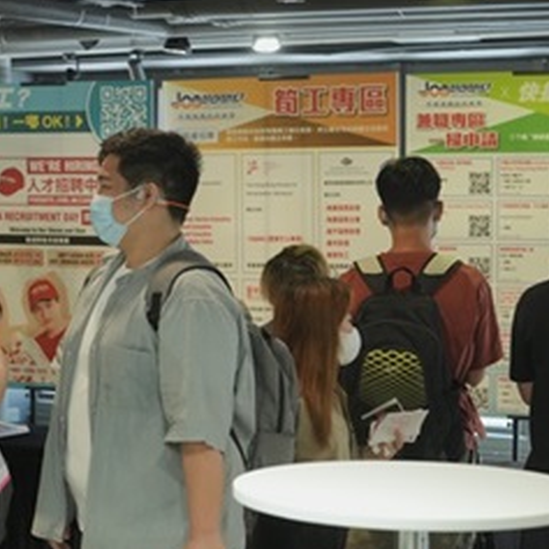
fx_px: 1830
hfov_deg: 17.0
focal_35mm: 102
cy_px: 301
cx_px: 210
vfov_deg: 17.1
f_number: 5
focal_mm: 70
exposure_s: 1/200
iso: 4000
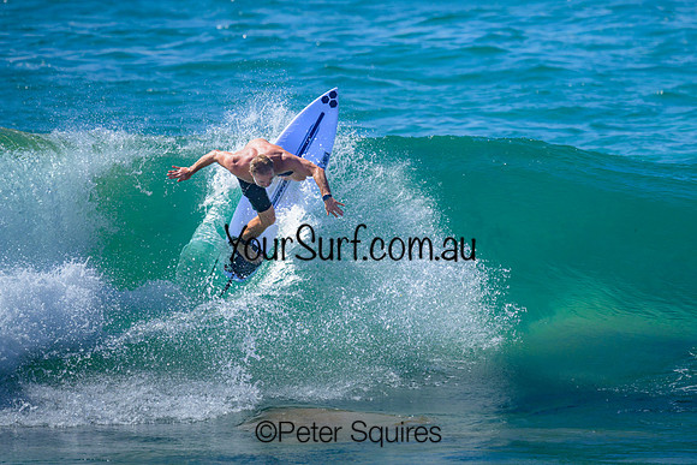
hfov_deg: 1.9
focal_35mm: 1101
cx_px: 431
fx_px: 21318
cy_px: 145
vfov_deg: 1.2
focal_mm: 800
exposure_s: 1/3200
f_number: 6.3
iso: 360
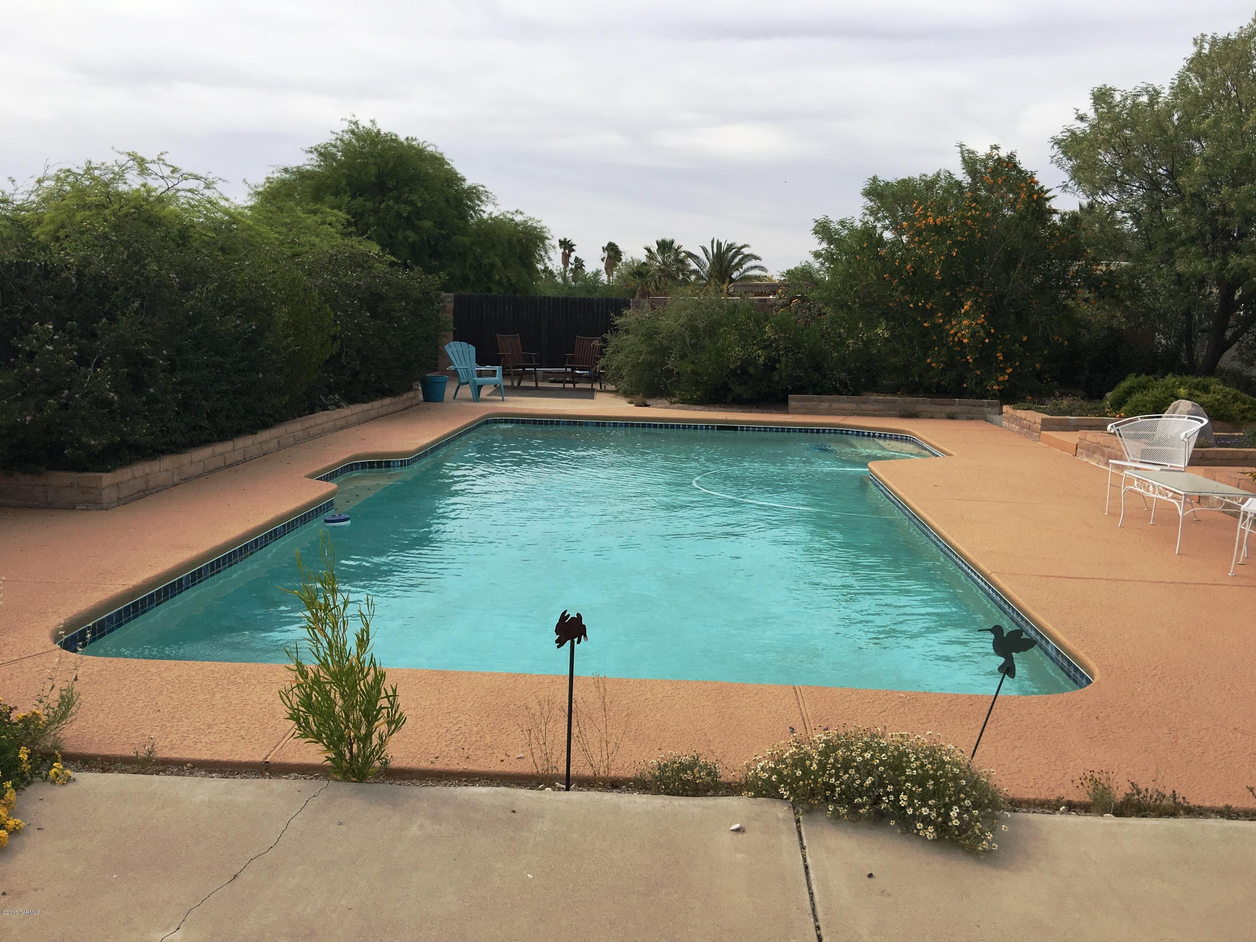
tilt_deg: -8.3
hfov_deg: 61.7
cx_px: 628
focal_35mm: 29
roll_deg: -2.5
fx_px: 1052
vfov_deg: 48.2
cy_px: 471
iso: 25
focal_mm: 4.15
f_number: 2.2
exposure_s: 1/1876
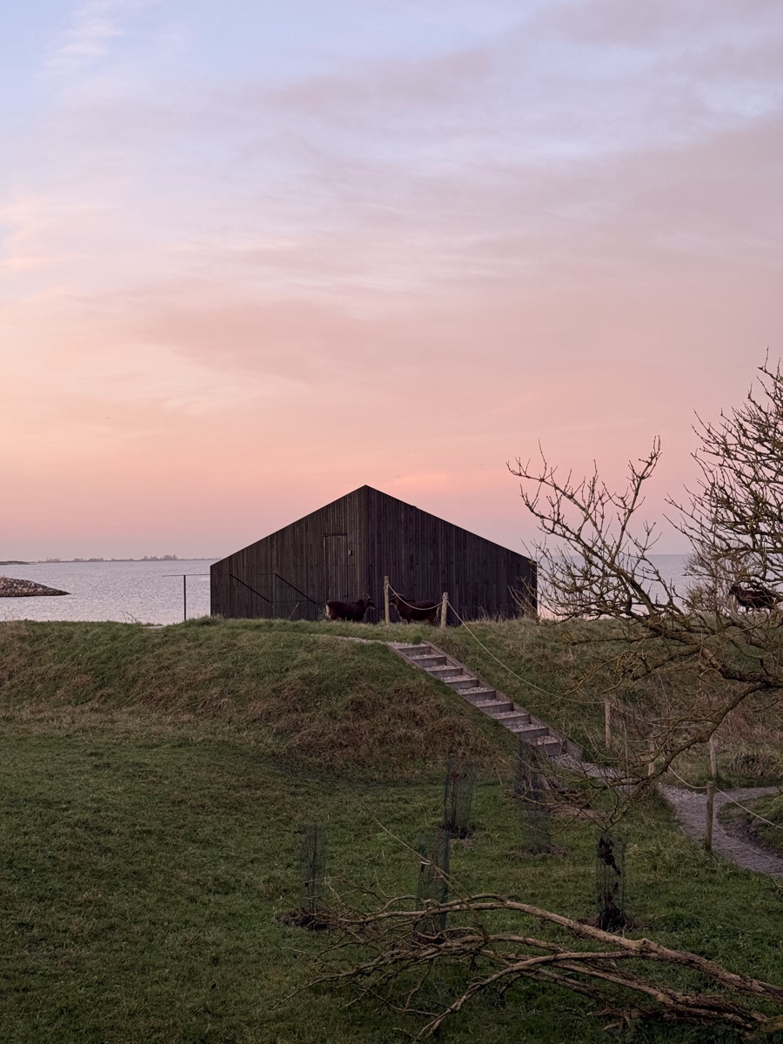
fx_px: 1448
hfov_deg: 30.3
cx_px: 392
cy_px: 522
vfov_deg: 39.7
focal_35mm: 48
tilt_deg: +1.1
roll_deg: +0.5
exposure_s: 1/175
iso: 50
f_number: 1.78
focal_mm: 6.76
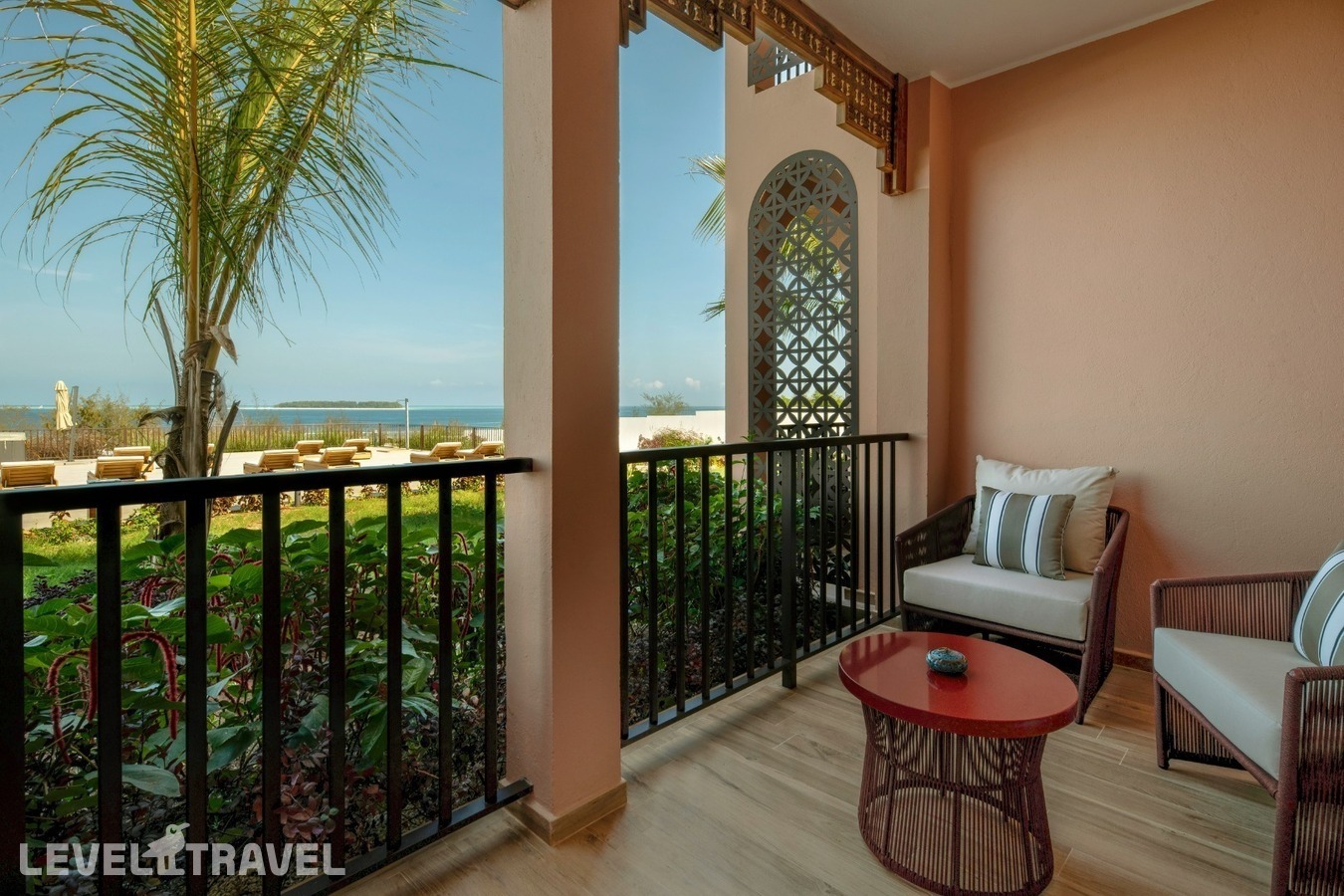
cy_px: 448
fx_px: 635
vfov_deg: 70.4
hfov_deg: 93.3
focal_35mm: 17
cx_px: 672
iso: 200
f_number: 14
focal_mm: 17
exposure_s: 1/15
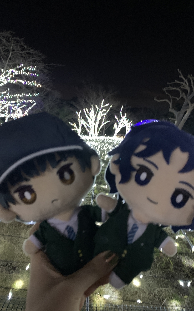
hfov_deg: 44.5
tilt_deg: -4.9
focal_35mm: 28
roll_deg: -6.6
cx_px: 103
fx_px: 237
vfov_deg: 66.5
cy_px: 154
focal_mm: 4.25
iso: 640
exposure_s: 1/20
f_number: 1.8
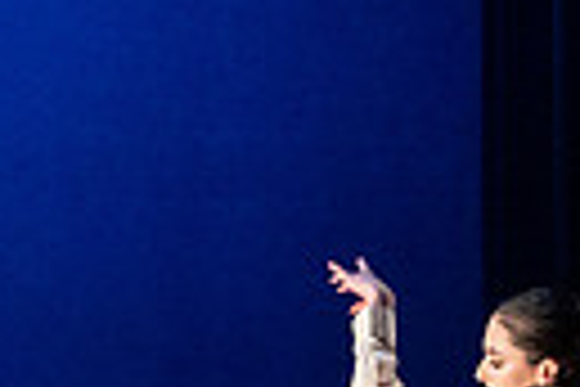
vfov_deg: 4.0
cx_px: 584
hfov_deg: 6.0
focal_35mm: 345
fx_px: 5558
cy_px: 661
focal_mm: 61
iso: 4000
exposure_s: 1/400
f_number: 3.5
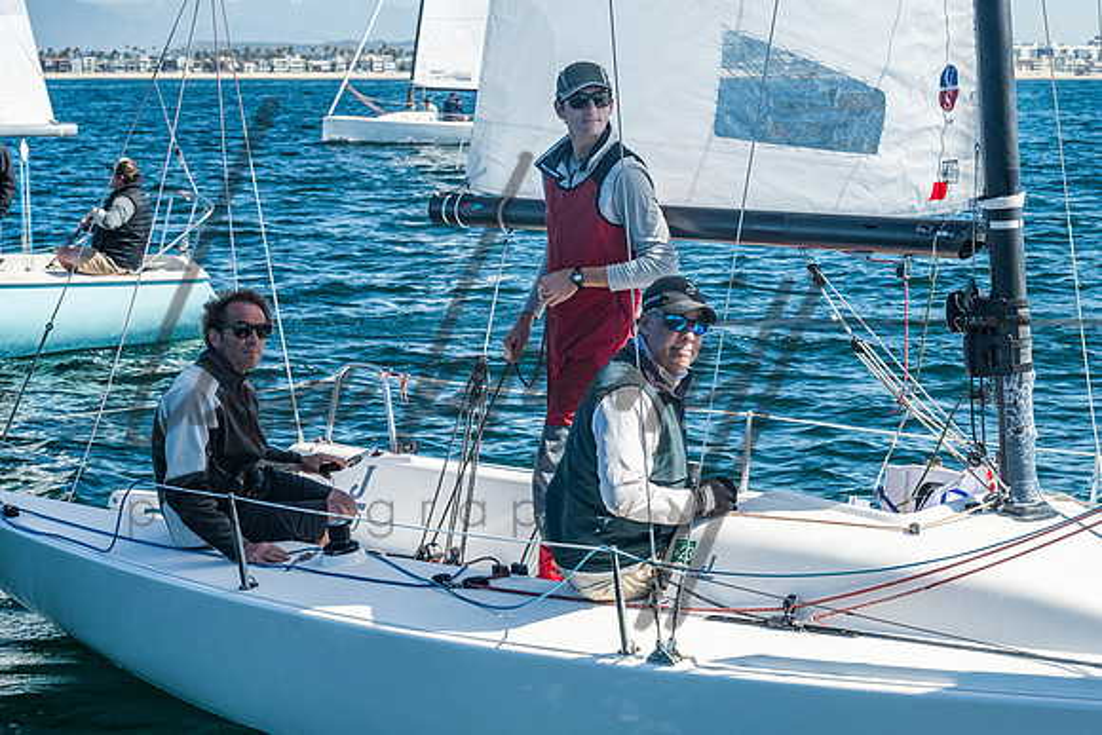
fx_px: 2927
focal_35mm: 96
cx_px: 654
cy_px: 325
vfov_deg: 14.3
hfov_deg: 21.3
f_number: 10
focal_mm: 71
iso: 400
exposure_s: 1/320
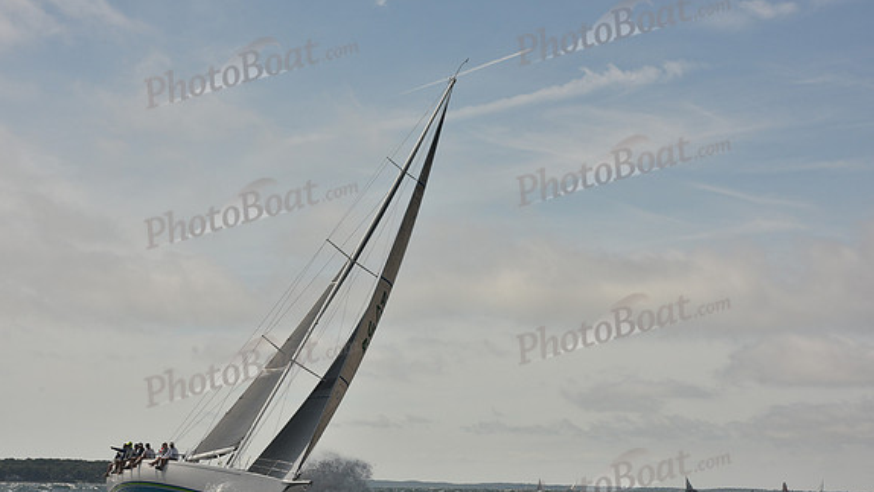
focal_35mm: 91
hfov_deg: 23.4
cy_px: 267
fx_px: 2109
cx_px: 439
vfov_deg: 13.3
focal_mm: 86
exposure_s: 1/800
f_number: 10
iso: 320
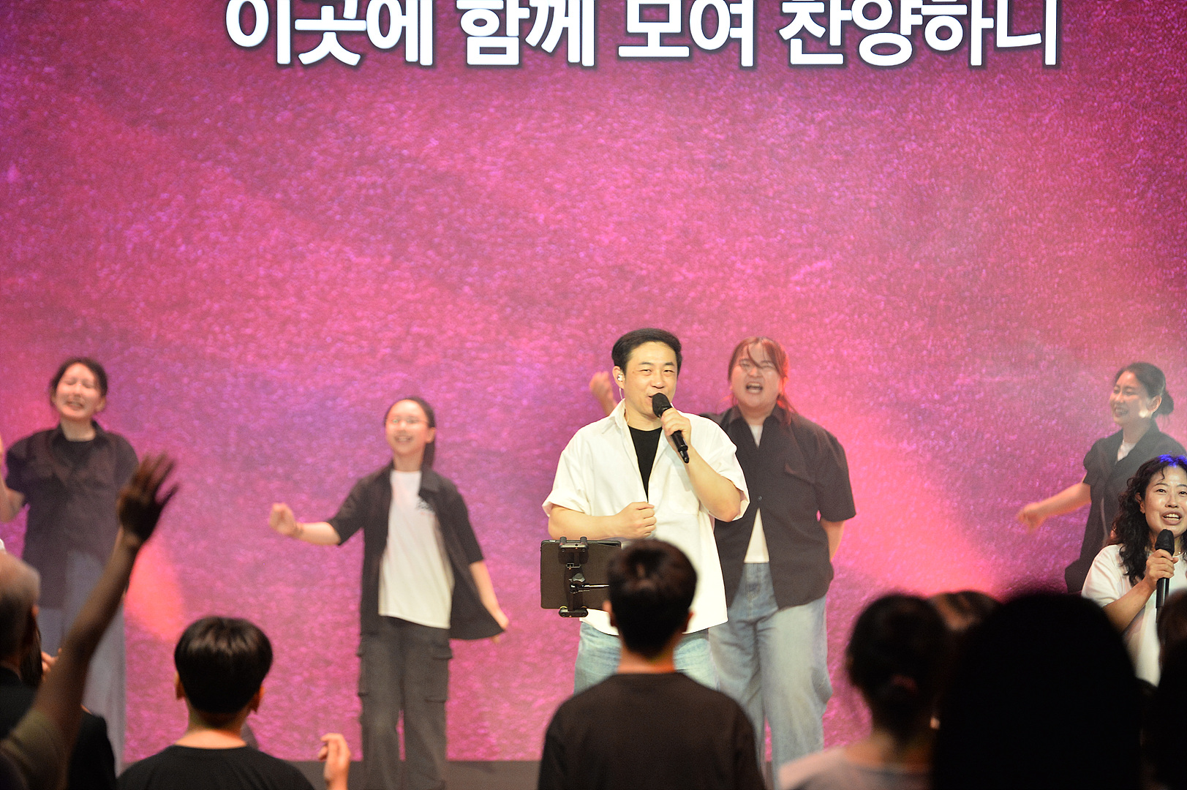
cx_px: 594
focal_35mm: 175
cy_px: 395
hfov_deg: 11.8
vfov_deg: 7.8
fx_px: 5766
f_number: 2.8
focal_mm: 175
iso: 2500
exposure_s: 1/200
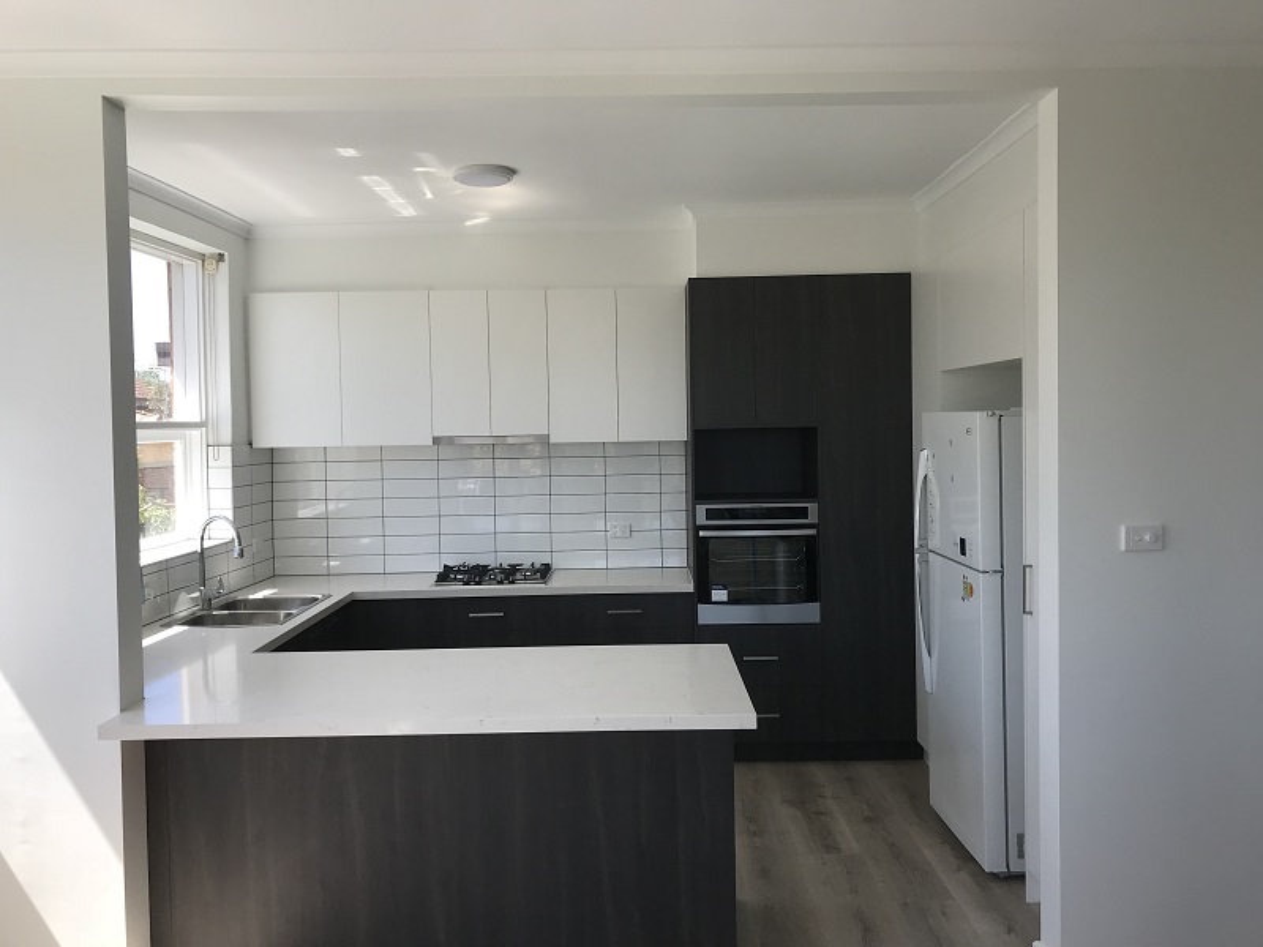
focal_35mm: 28
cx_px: 632
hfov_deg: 63.4
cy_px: 474
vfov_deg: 49.7
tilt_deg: -1.6
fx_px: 1022
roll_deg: -0.1
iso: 20
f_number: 1.8
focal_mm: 3.99
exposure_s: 1/535
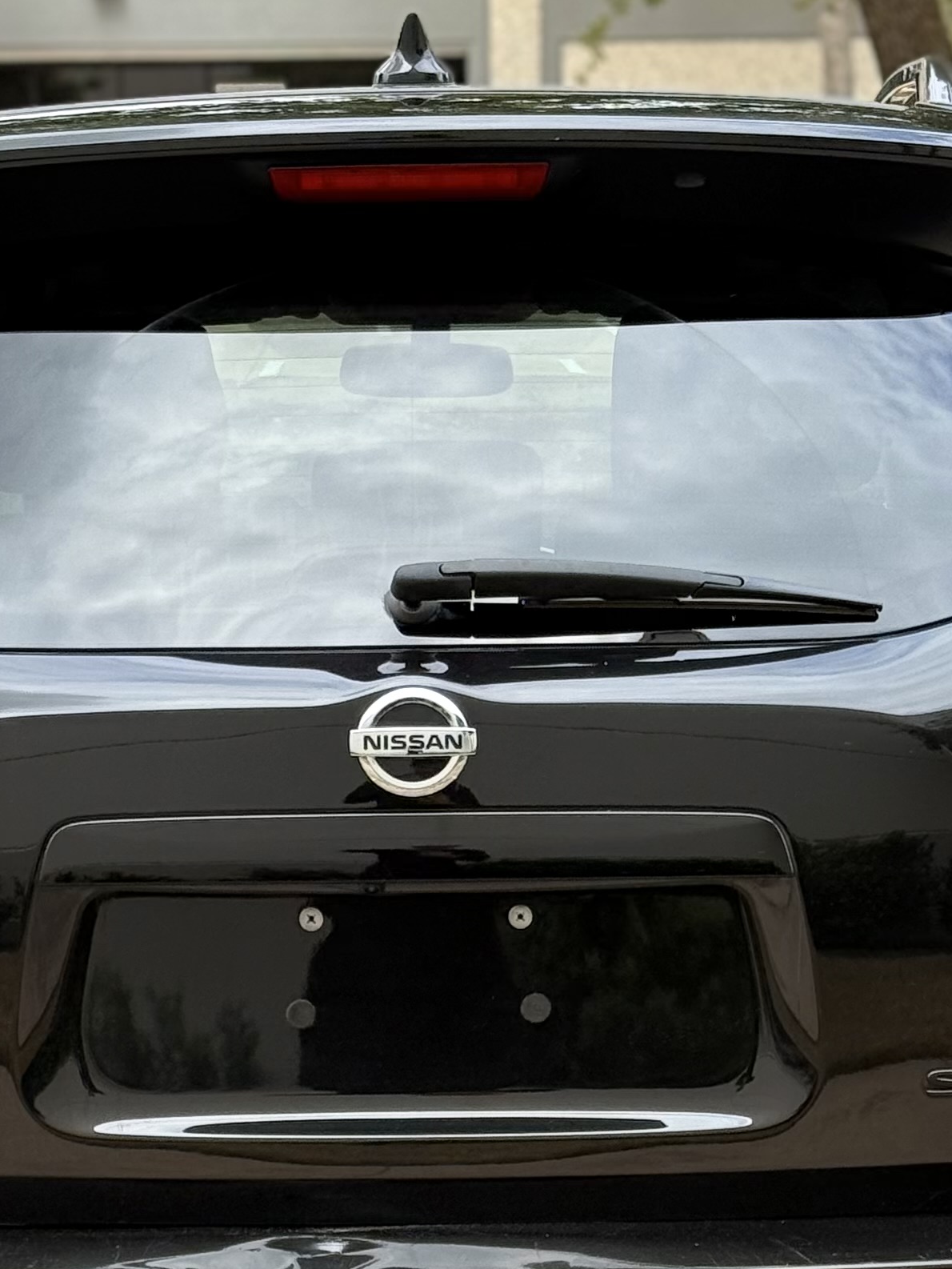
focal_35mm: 122
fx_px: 4472
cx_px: 397
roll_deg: +0.1
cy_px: 1008
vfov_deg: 16.0
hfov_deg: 12.1
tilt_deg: -7.6
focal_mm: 6.76
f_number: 1.78
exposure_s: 1/1085
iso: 80
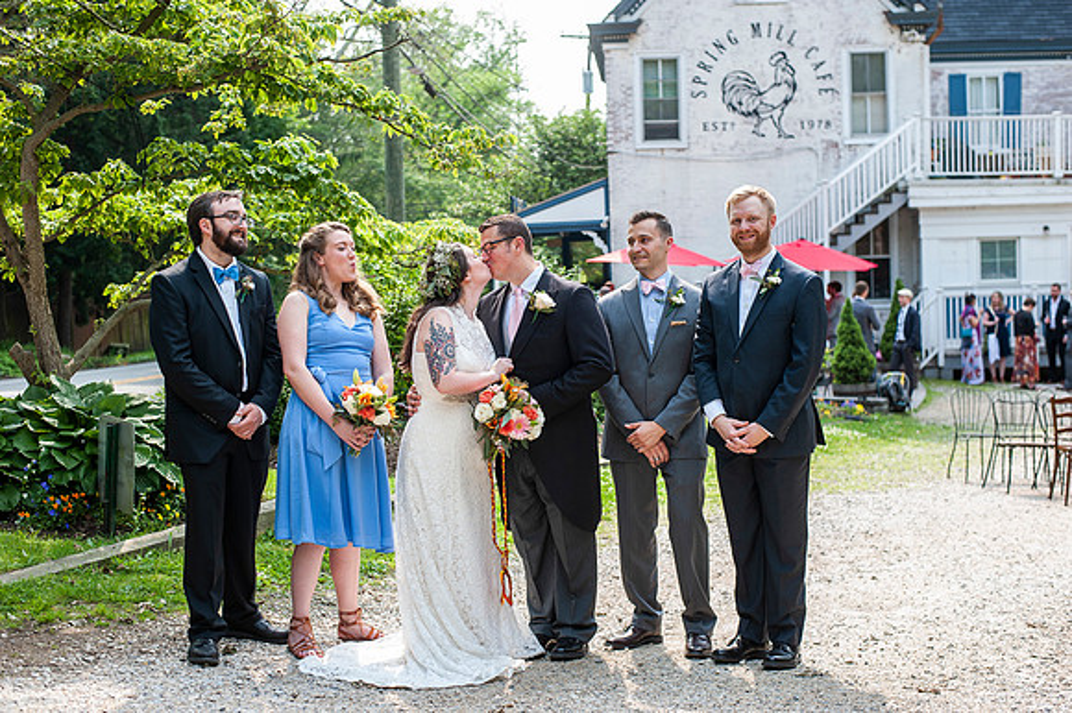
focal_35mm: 50
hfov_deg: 39.6
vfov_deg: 27.0
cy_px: 356
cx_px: 536
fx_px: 1488
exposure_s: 1/500
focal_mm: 50
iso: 320
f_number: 4
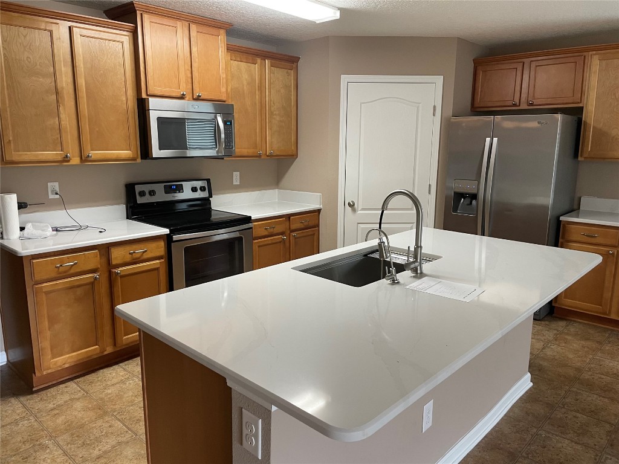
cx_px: 310
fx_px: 465
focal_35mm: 26
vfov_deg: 53.1
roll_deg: +0.4
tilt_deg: -10.3
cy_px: 232
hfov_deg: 67.3
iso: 125
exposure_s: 1/56
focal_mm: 4.2
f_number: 1.6
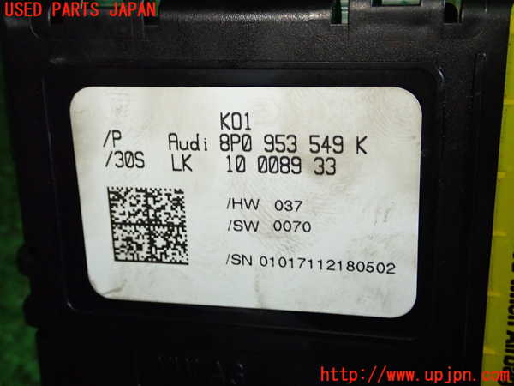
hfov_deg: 38.2
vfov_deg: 29.1
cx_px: 257
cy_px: 193
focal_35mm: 50
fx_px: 742
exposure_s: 1/20
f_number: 13
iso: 800
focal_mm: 9.01
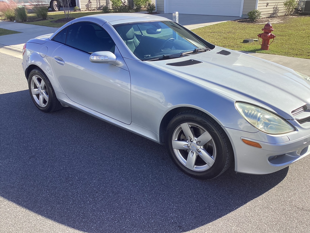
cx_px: 155
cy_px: 116
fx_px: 278
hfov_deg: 58.4
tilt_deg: -25.2
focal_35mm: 31
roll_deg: -2.2
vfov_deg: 45.4
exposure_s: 1/543
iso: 25
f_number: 2.4
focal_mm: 3.3
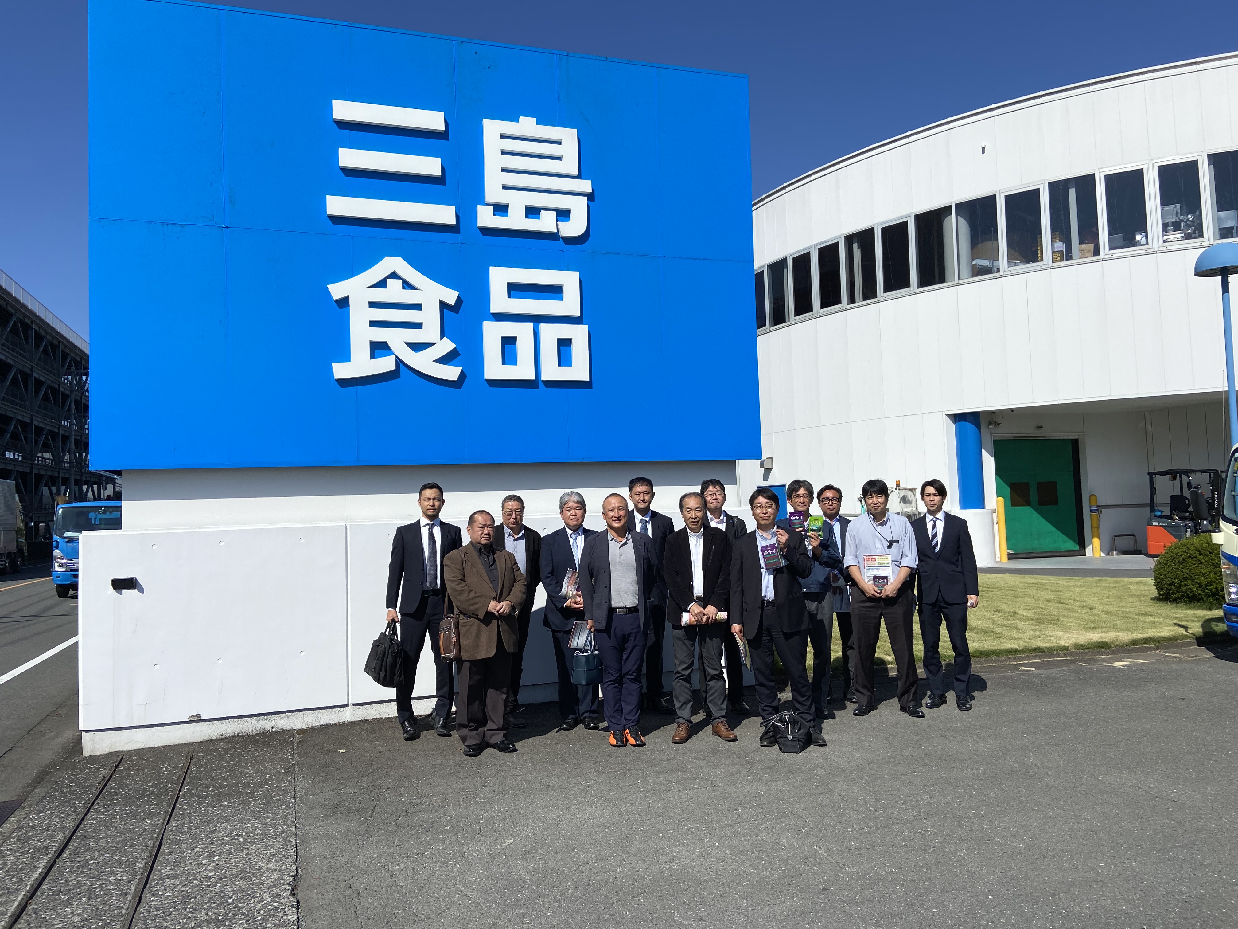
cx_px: 619
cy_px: 464
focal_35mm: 26
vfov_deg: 53.1
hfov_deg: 67.3
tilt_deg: +2.5
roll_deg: +1.7
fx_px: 930
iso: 32
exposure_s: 1/6061
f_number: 1.8
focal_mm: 4.25
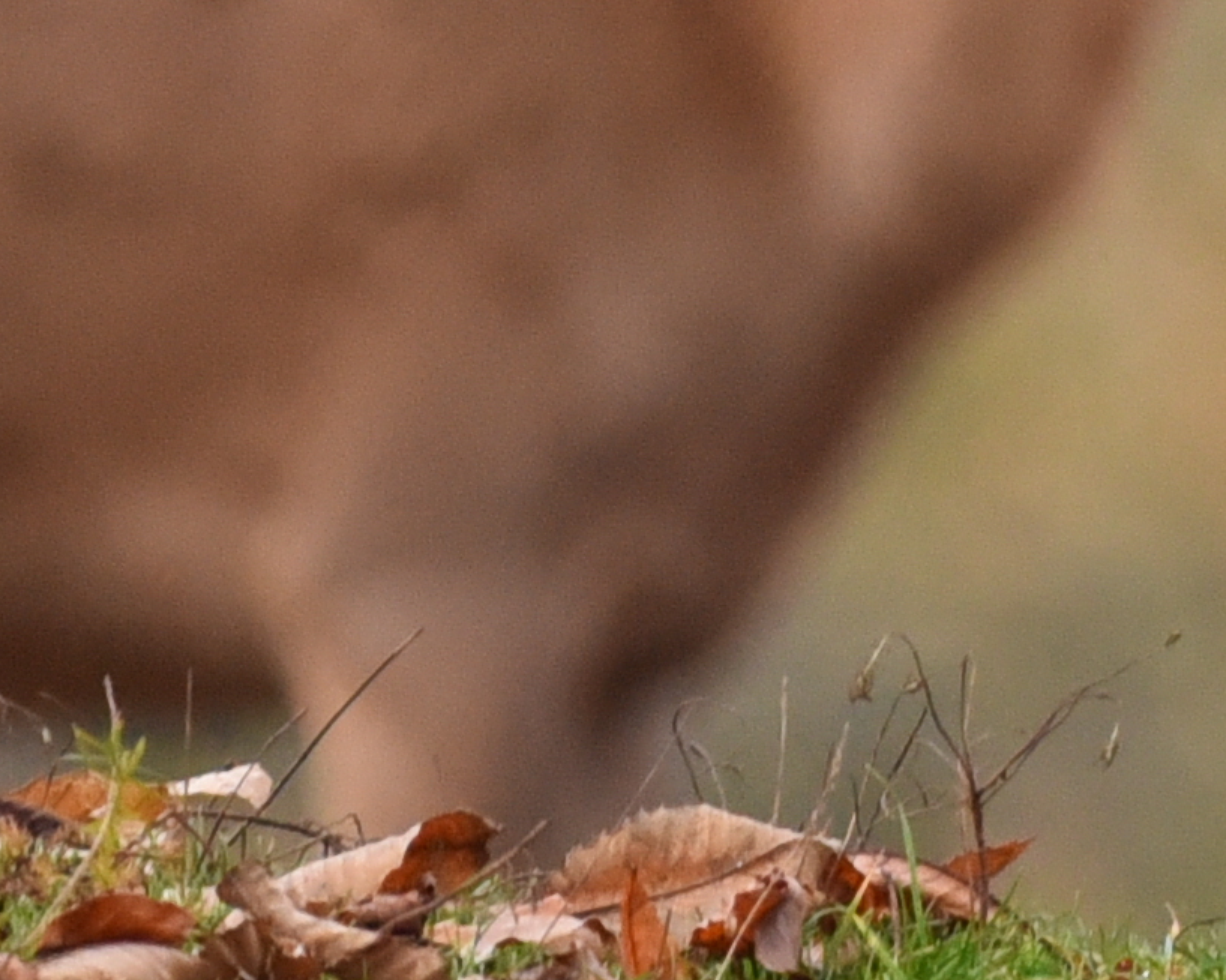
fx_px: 97825
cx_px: 4170
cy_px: -1528
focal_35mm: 2697
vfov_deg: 0.6
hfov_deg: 0.7
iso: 2500
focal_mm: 390
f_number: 6
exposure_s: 1/125
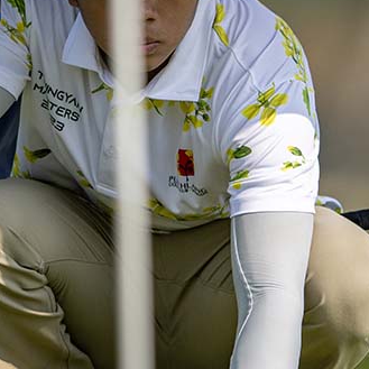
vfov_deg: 1.8
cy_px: 118
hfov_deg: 1.8
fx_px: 11952
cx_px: 158
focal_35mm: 991
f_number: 2.8
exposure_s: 1/2500
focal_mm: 400
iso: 160
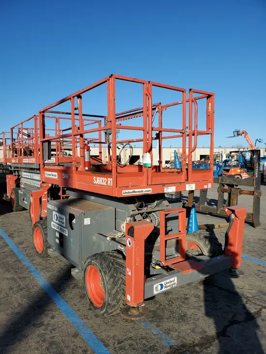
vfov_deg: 67.3
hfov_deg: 53.1
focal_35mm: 26
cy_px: 177
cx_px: 133
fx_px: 266
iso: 50
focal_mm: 4.3
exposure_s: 1/1662
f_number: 2.4
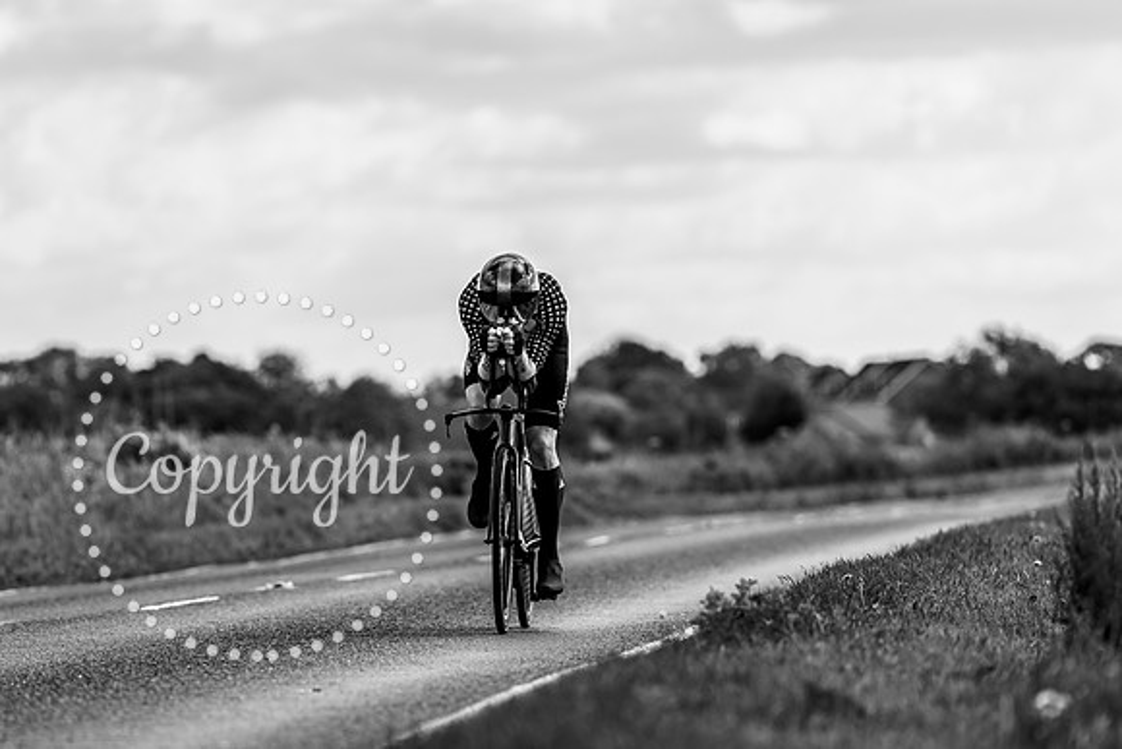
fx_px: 8223
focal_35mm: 264
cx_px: 454
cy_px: 408
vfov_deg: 5.2
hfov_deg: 7.8
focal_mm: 200
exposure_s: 1/1000
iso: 100
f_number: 3.5
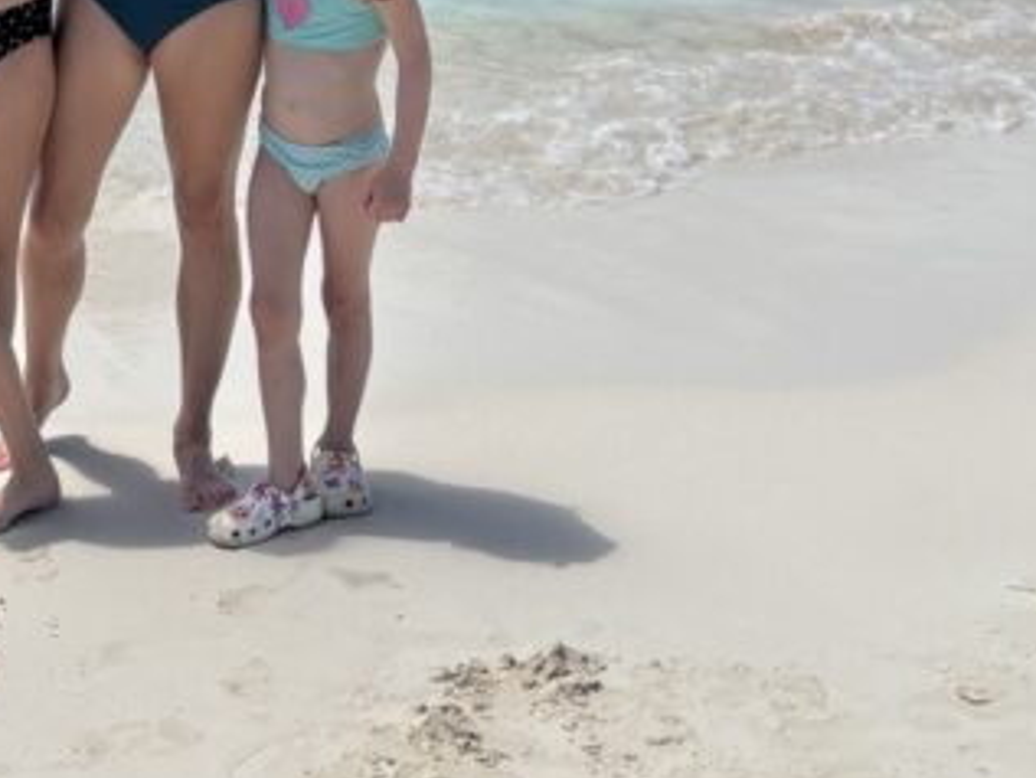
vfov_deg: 16.1
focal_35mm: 84
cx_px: 59
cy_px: -379
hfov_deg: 22.6
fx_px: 2515
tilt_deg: -6.1
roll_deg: -1.0
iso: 50
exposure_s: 1/6711
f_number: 1.6
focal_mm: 5.96
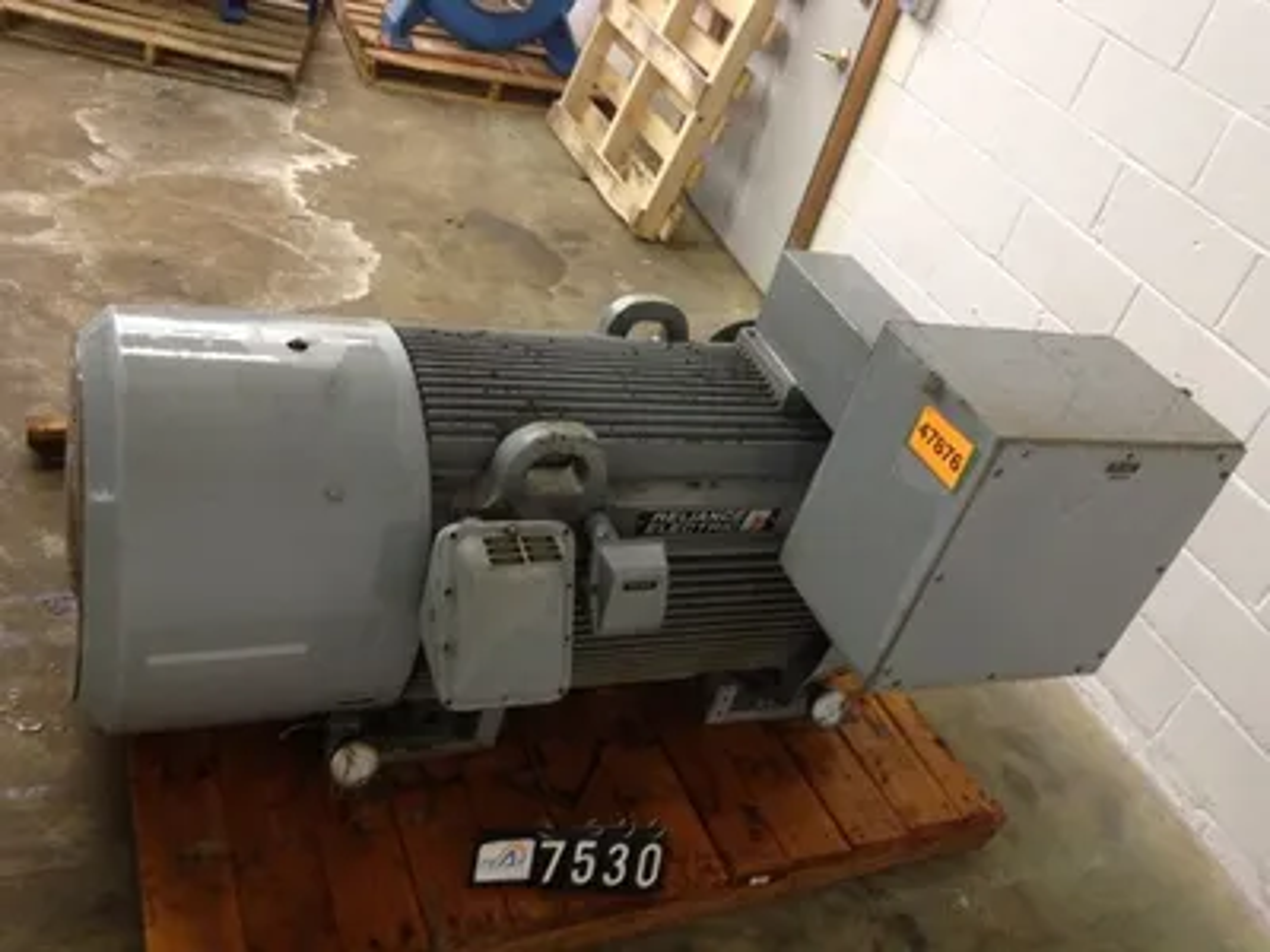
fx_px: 1284
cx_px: 635
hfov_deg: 52.6
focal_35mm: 35
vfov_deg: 40.7
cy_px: 476
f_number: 2.4
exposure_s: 1/20
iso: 160
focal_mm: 4.28
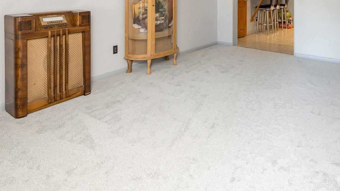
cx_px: 212
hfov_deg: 66.9
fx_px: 252
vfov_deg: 37.3
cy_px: 1
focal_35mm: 28
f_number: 7.1
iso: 320
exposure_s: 1/13
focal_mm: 15
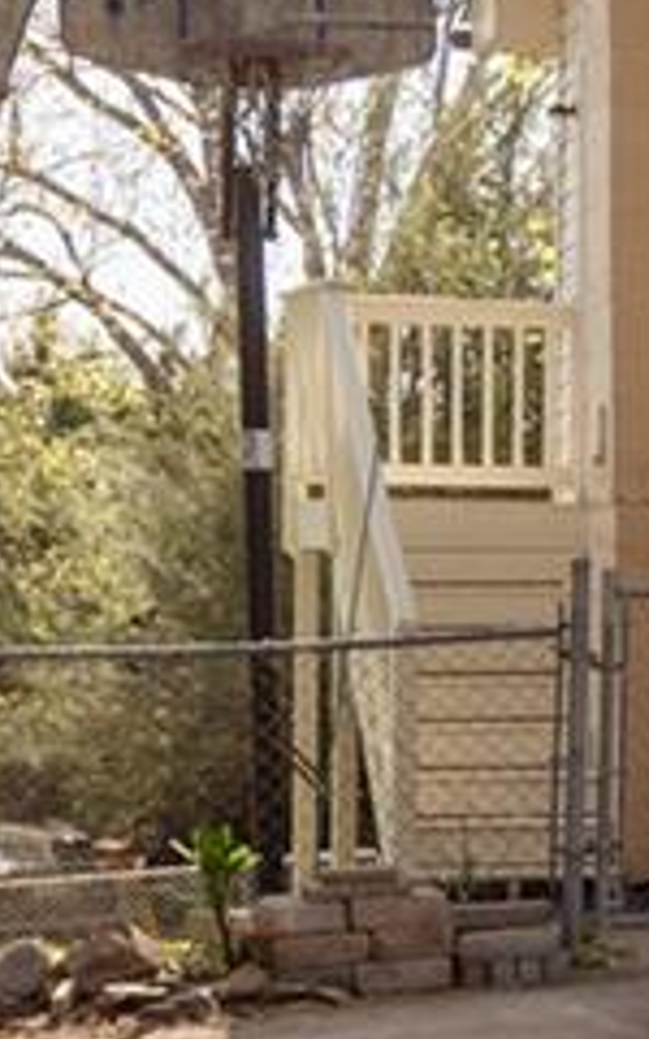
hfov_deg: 7.7
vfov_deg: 15.0
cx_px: 2168
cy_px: 271
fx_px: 3934
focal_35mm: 139
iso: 320
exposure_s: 1/1250
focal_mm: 32
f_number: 7.1
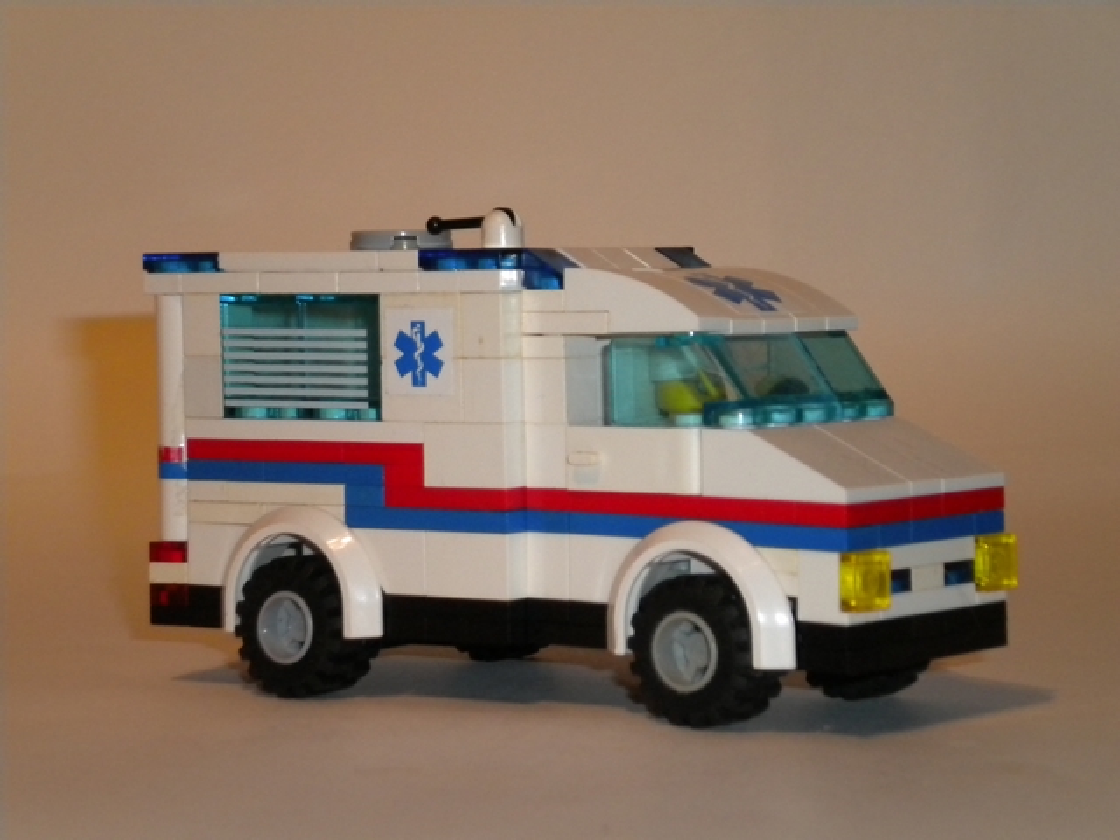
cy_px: 420
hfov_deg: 18.7
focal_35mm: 105
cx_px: 560
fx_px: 3397
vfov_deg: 14.1
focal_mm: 18.9
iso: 400
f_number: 5.9
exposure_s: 1/60
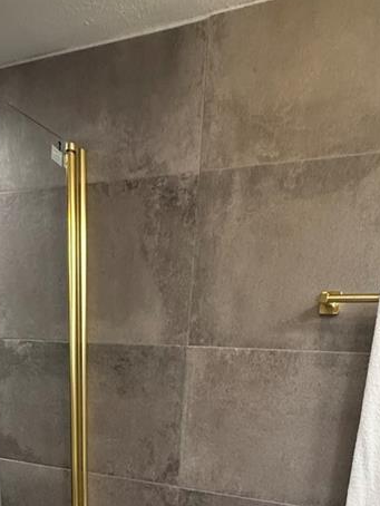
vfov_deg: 35.8
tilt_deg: -23.6
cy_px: 641
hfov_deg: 38.7
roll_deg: -4.7
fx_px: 541
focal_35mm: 37
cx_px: 181
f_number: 2.2
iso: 250
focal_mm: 2.22
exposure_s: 1/120
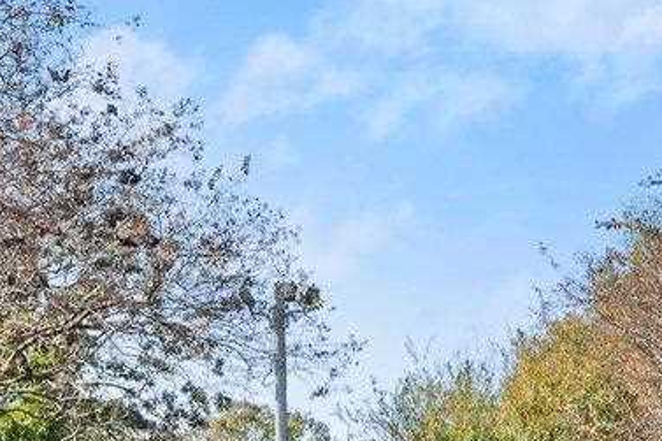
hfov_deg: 12.6
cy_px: 576
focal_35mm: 163
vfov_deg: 8.3
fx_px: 2996
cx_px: 529
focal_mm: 30
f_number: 8
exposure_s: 1/400
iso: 500
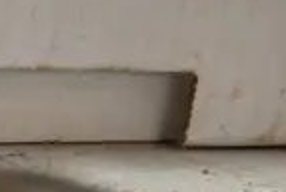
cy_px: 215
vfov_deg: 6.6
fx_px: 1656
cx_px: -730
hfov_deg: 7.7
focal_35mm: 208
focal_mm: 14
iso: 640
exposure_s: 1/60
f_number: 3.5
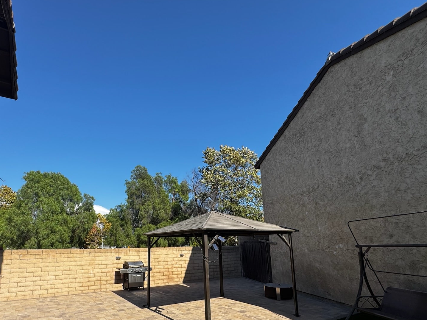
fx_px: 247
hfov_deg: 80.7
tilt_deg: +9.4
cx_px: 168
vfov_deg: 64.6
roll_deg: +1.9
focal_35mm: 20
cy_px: 208
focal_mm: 2.22
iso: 50
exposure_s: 1/1672
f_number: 2.2
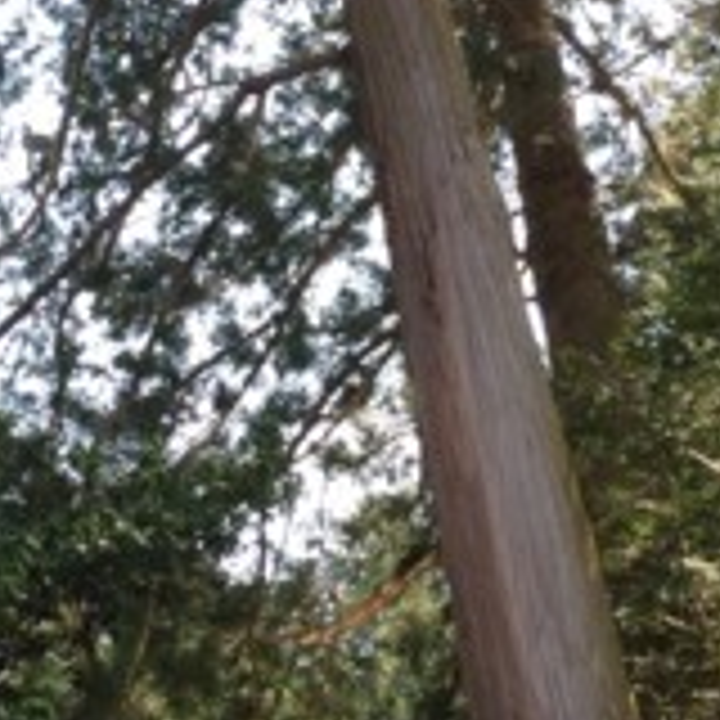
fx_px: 1694
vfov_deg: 23.8
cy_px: 198
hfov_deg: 24.0
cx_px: 302
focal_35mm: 72
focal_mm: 4.15
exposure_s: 1/120
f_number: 2.2
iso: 50
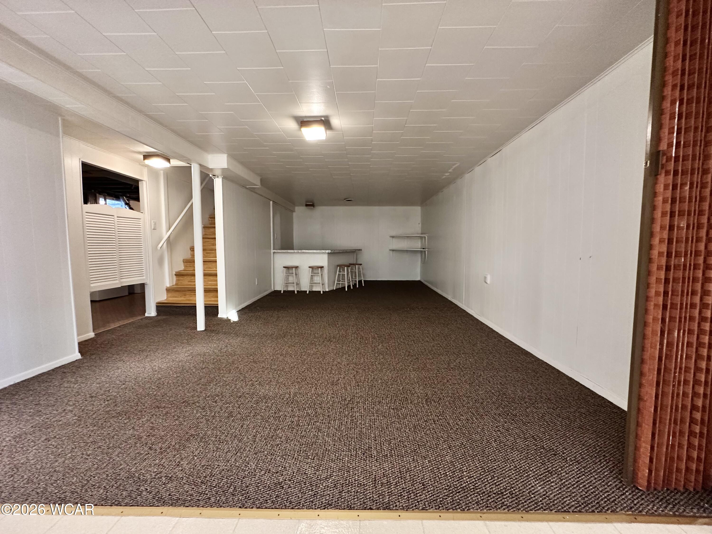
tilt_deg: -4.3
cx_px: 356
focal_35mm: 14
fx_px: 288
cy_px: 267
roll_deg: -0.8
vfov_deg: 85.7
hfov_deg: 102.1
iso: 320
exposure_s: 1/61
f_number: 2.2
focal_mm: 2.22
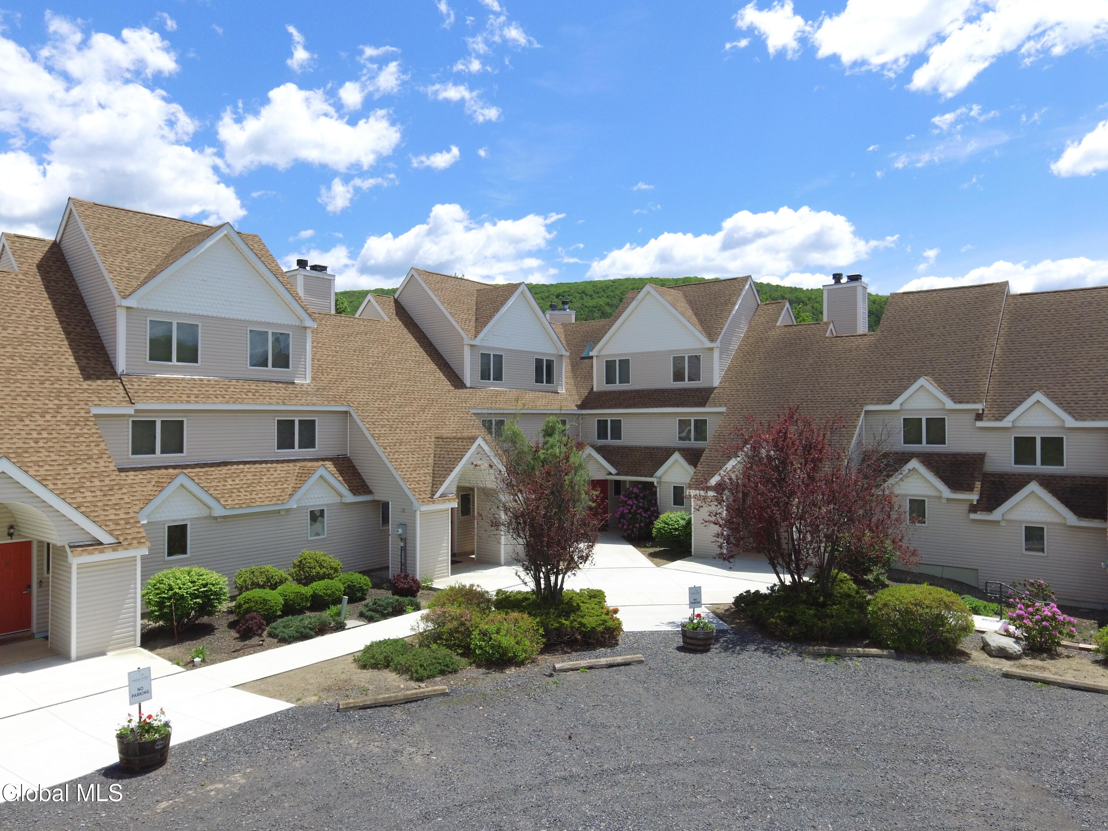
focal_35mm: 20
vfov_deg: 66.0
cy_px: 416
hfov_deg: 81.7
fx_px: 640
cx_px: 554
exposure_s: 1/1143
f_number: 2.8
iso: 100
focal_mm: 3.61
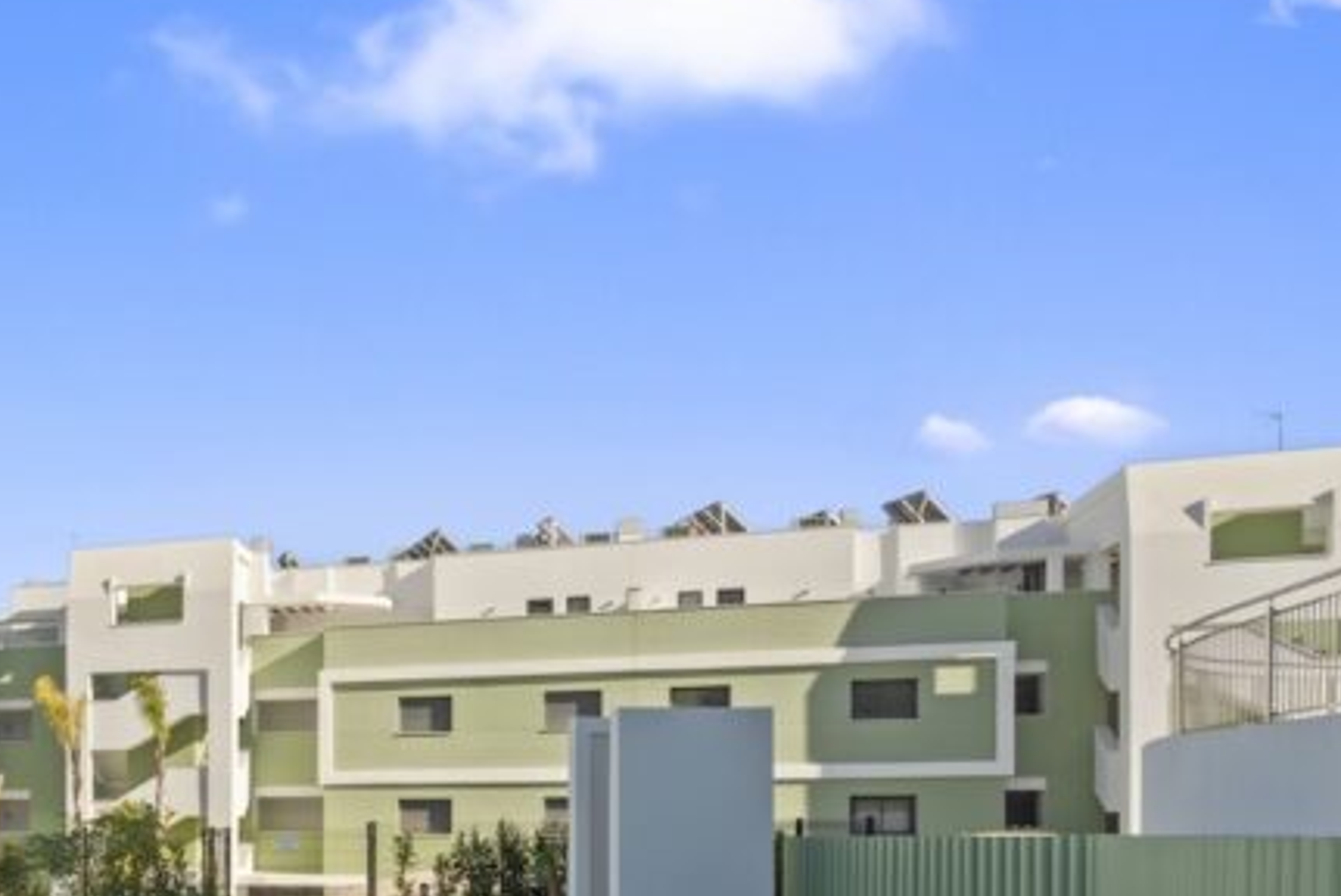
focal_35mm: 38
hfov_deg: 43.0
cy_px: 866
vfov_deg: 32.7
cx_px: -25
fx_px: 1416
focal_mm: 16
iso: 100
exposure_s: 1/50
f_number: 8
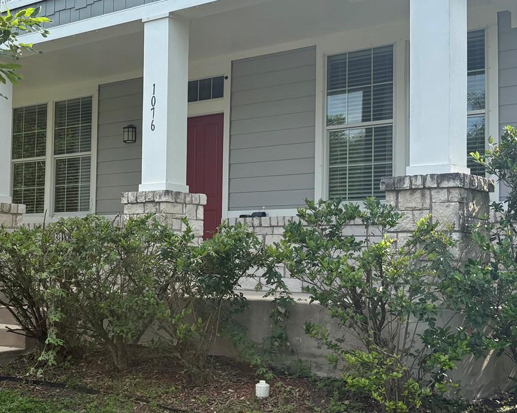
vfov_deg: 25.8
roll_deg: -1.6
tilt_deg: +5.9
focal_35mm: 59
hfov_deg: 31.5
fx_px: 903
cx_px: 148
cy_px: 202
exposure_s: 1/1587
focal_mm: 5.96
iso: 64
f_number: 1.6
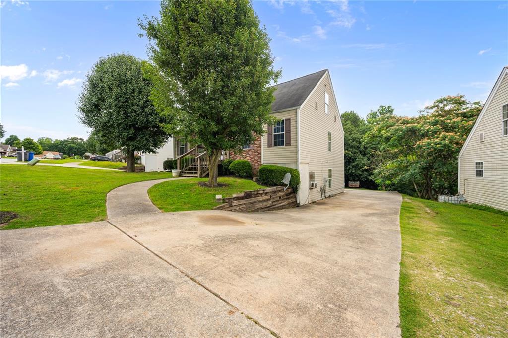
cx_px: 254
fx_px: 197
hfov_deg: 104.3
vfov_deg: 81.2
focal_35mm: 14
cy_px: 169
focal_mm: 14
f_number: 8
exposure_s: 1/60
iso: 100
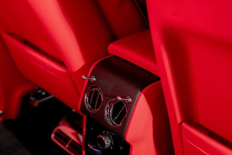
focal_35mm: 81
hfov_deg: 25.0
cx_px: 93
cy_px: 112
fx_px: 522
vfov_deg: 16.8
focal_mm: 56
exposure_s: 1/125
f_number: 2.8
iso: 400
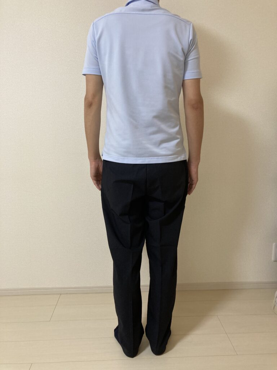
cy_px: 185
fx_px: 299
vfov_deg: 63.4
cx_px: 138
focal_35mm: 28
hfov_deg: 49.7
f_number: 1.8
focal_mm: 3.99
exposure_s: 1/50
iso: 100
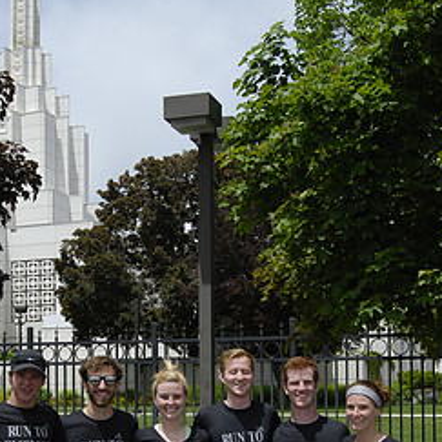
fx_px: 1011
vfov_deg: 24.1
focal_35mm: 70
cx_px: 146
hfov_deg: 24.5
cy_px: 375
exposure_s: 1/800
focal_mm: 23
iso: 400
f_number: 10
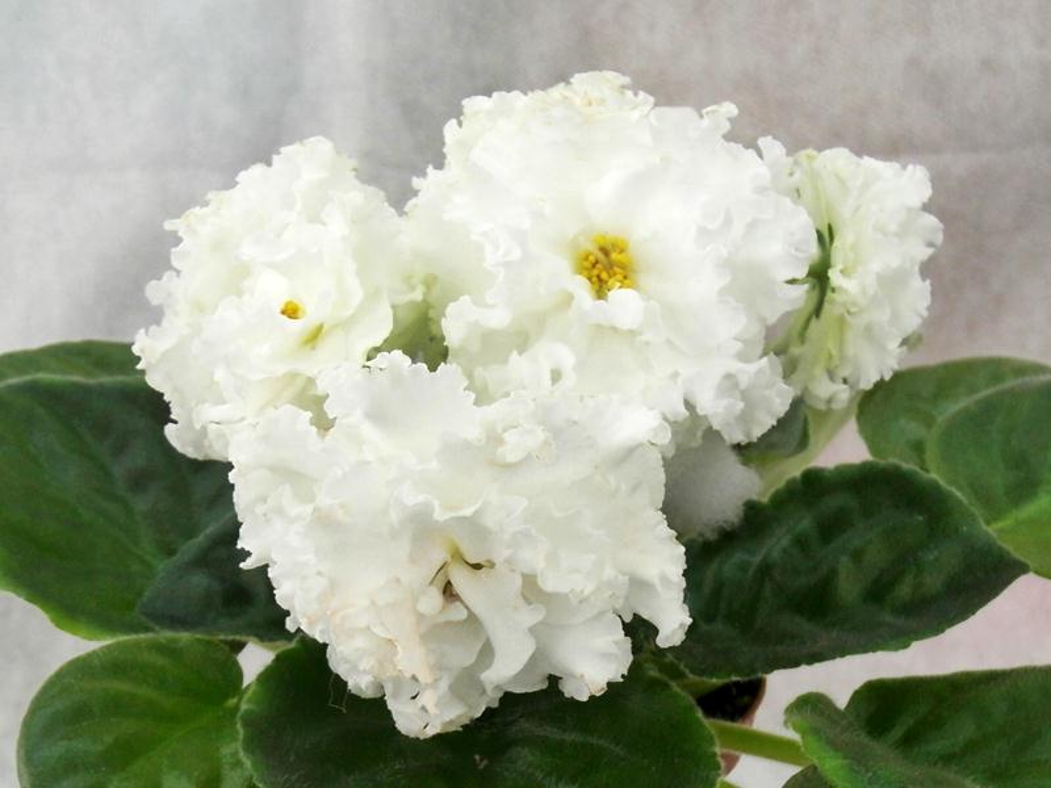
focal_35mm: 24
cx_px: 526
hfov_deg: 71.6
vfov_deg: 56.8
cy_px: 394
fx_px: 729
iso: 100
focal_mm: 5.2
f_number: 2.5
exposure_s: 1/45
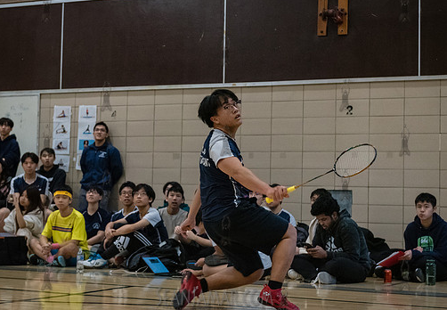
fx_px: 955
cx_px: 199
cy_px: 132
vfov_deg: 18.4
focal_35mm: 76
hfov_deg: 26.3
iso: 8000
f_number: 3.5
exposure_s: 1/400
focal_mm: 60
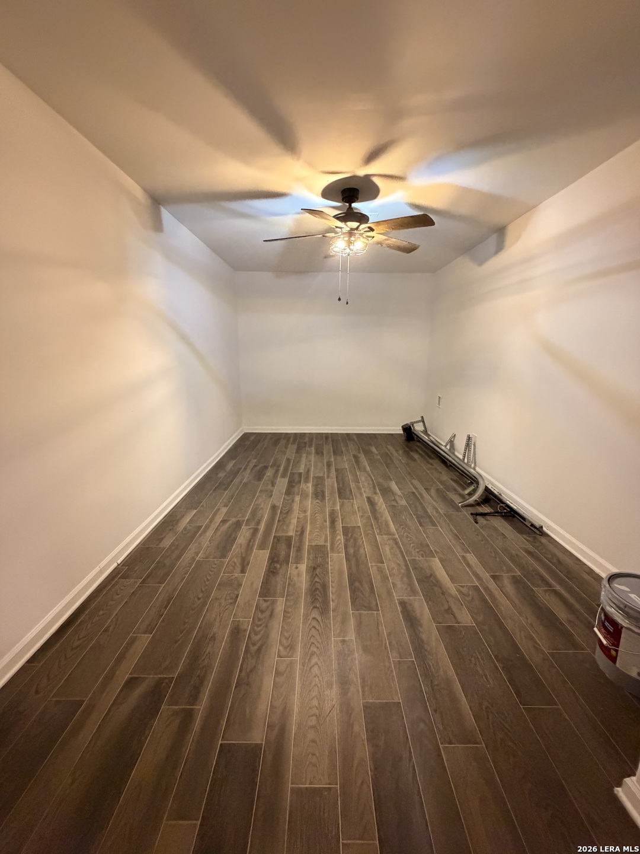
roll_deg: +0.7
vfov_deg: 102.1
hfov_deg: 85.7
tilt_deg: -11.6
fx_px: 345
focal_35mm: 14
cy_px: 427
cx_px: 320
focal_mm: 2.22
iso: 800
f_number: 2.2
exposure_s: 1/60
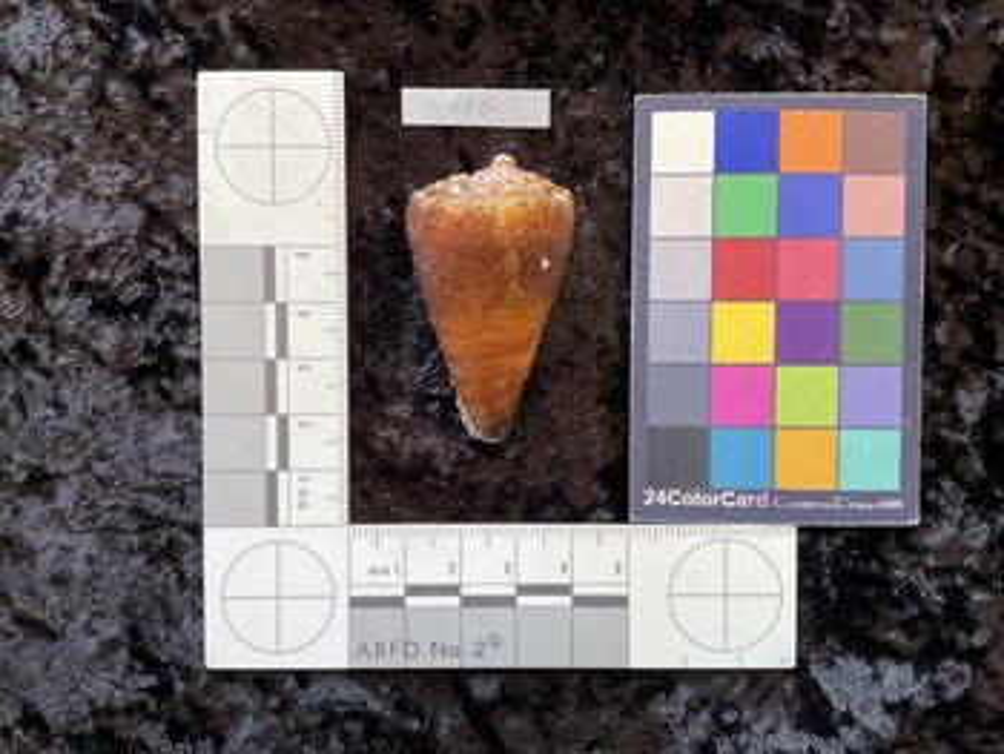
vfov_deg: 48.3
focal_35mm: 29
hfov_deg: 61.6
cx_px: 502
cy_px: 377
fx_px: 842
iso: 50
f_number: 1.8
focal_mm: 3
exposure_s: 1/60
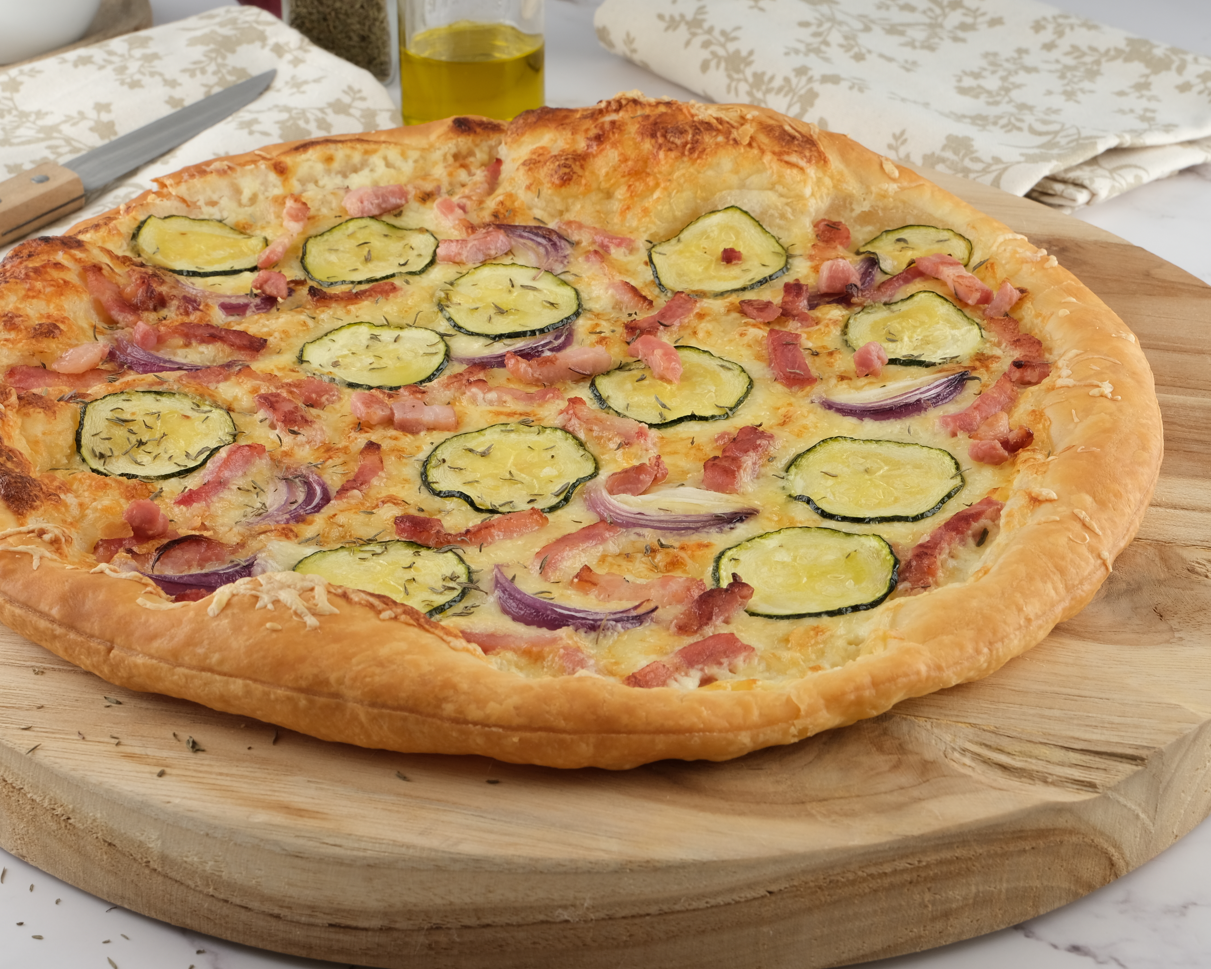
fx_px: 2079
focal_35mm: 58
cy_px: 429
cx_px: 532
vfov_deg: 26.2
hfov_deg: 32.4
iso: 160
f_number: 11
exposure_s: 1/30
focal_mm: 29.2
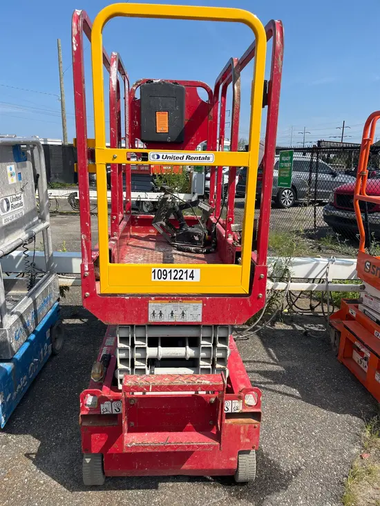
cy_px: 253
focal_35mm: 26
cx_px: 190
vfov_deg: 67.3
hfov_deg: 53.1
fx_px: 380
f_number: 1.6
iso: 50
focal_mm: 5.1
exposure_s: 1/3215
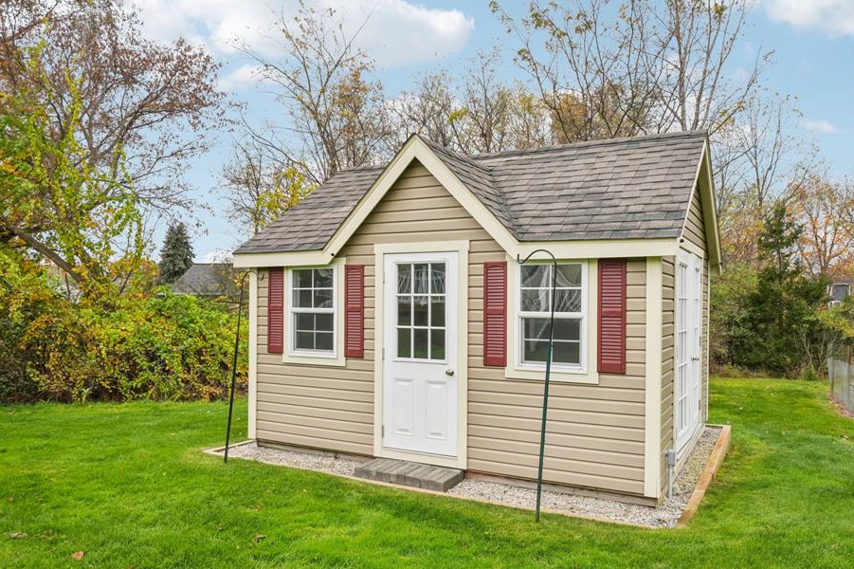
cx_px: 473
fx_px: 606
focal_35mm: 26
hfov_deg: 70.1
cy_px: 305
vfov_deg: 50.2
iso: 100
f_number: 8
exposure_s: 1/60
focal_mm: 15
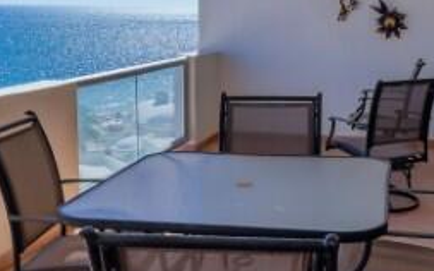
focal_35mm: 58
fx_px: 686
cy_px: 96
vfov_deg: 22.3
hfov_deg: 34.9
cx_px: 271
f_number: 8
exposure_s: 1/125
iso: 50
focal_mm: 20
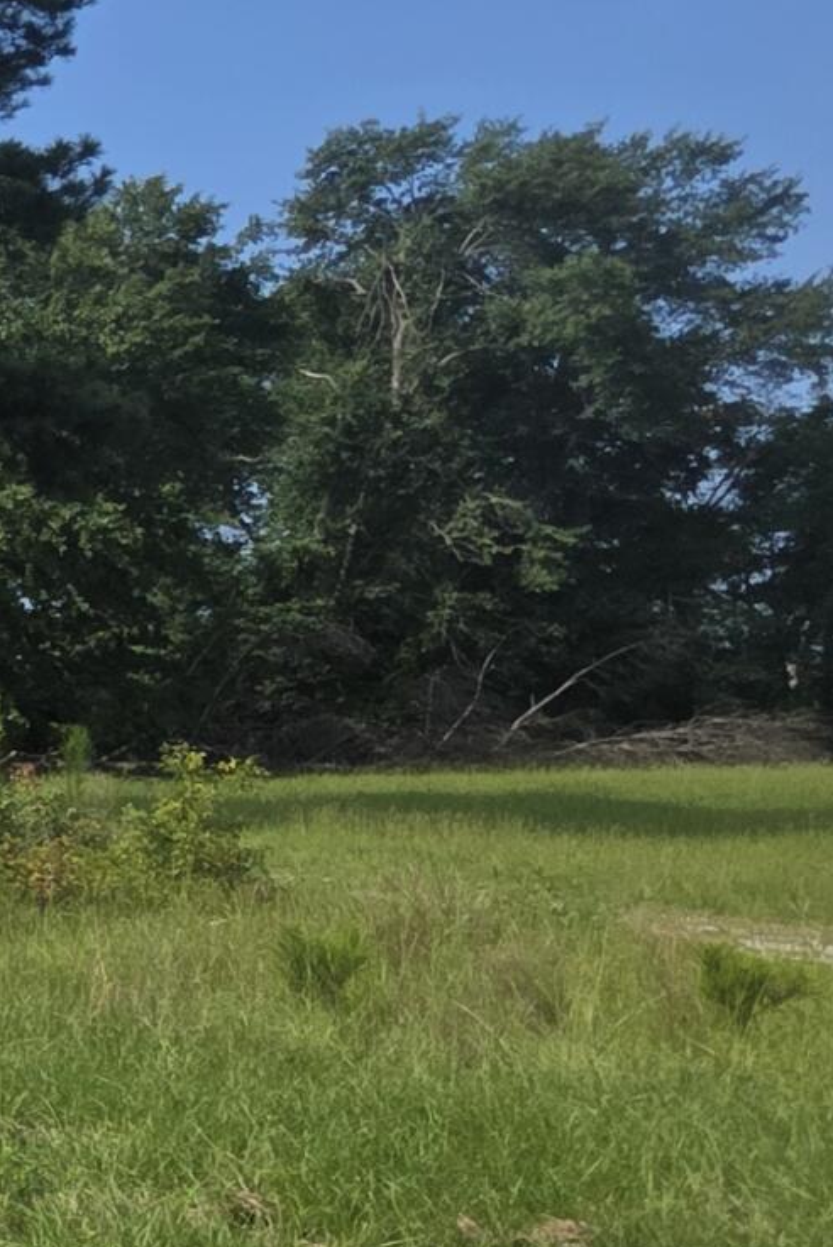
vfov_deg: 36.1
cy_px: 736
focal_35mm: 55
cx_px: -1229
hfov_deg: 14.4
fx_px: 1907
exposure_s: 1/1894
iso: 40
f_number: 1.9
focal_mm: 2.2
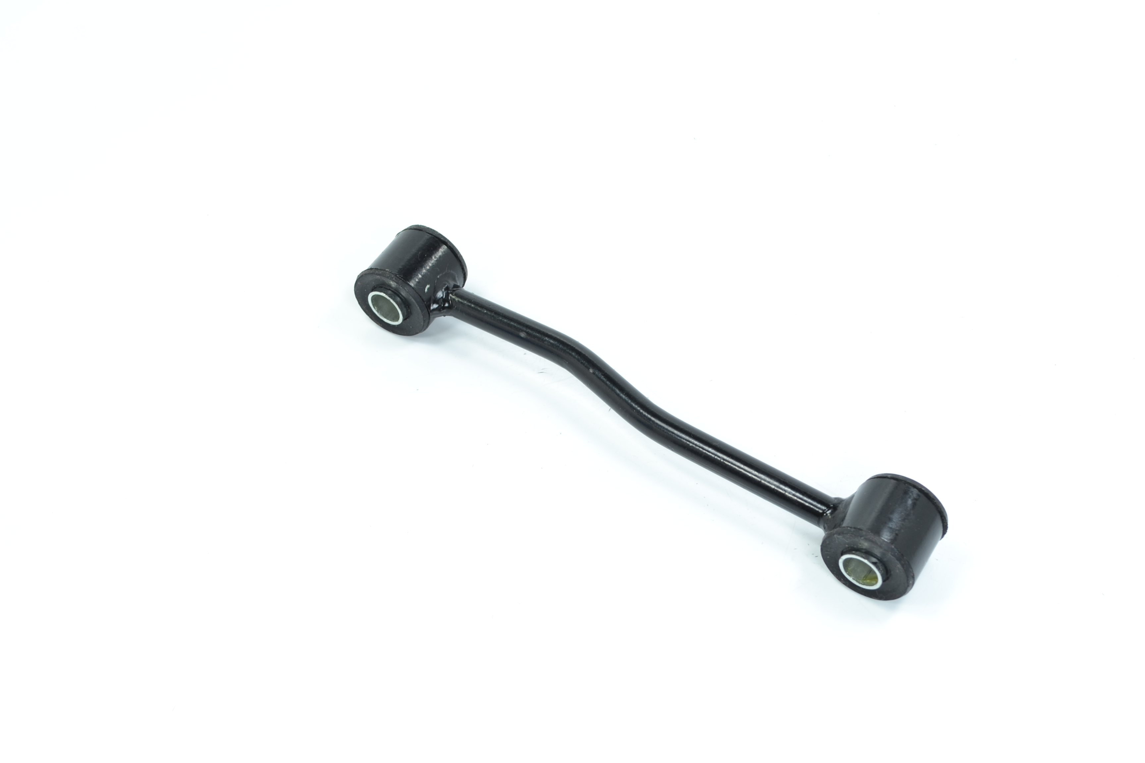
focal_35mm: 52
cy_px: 382
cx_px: 572
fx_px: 1670
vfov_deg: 25.8
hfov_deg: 37.9
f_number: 7.1
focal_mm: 35
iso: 100
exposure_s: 1/30
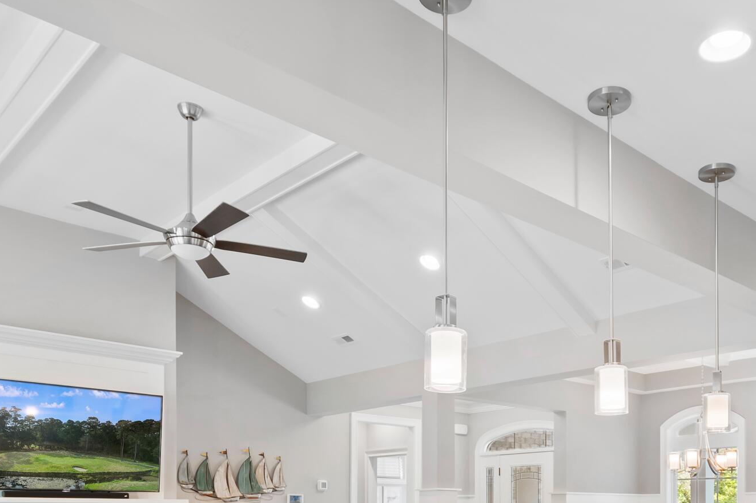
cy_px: 533
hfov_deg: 54.7
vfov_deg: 34.4
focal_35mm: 34
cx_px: 502
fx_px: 714
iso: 100
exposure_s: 1/2
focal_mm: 10
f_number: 4.5
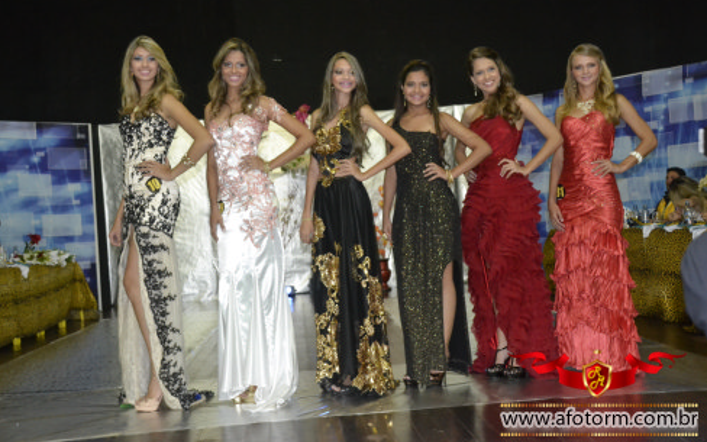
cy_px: 208
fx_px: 935
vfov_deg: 26.6
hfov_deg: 41.4
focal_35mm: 49
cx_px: 349
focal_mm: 31
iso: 3200
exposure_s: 1/60
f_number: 4
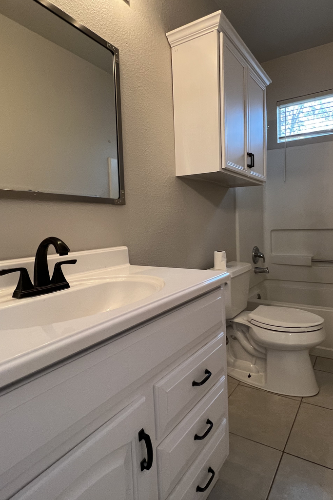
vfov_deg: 86.9
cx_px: 218
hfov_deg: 63.1
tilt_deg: -4.1
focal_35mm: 19
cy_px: 240
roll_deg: +1.5
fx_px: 264
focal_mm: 1.57
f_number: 1.8
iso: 200
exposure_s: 1/60
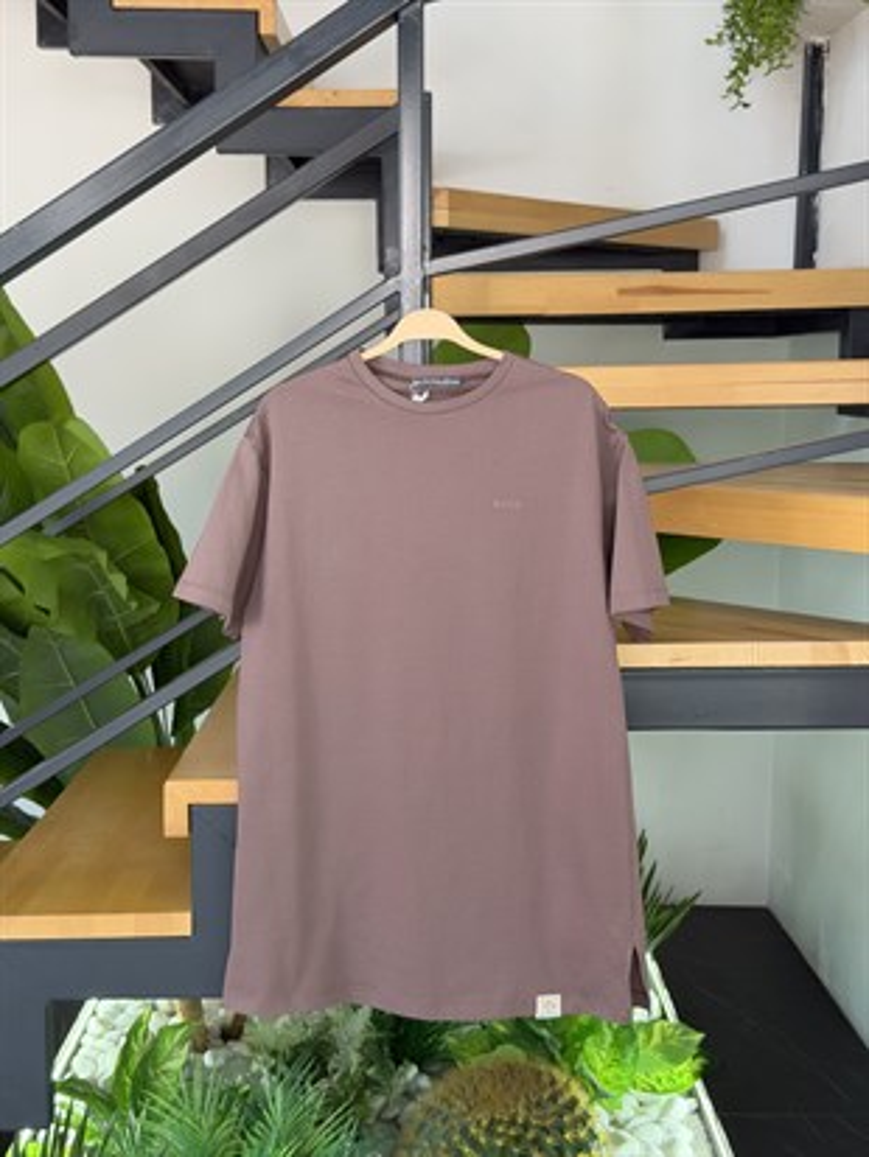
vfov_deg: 39.6
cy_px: 578
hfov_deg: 30.3
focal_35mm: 48
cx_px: 434
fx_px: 1606
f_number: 1.78
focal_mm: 6.76
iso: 80
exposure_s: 1/100
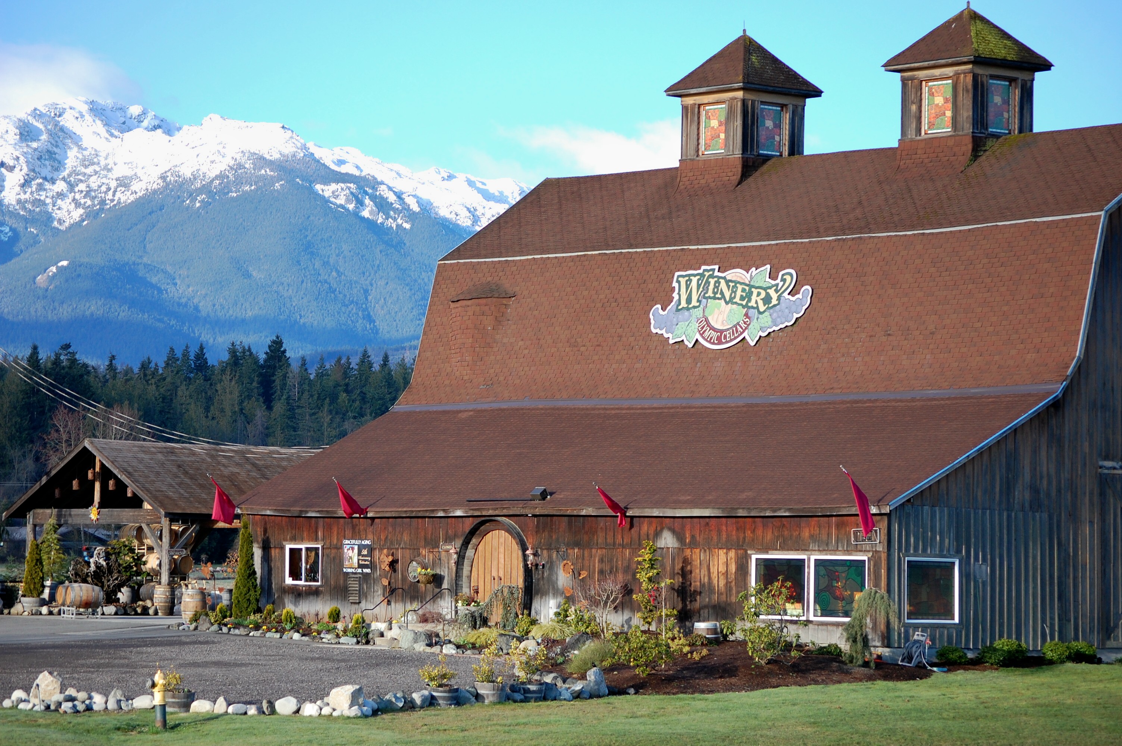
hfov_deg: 17.1
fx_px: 3737
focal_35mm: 120
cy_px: 373
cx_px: 561
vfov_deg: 11.4
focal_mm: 80
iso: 320
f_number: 5.6
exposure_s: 1/500
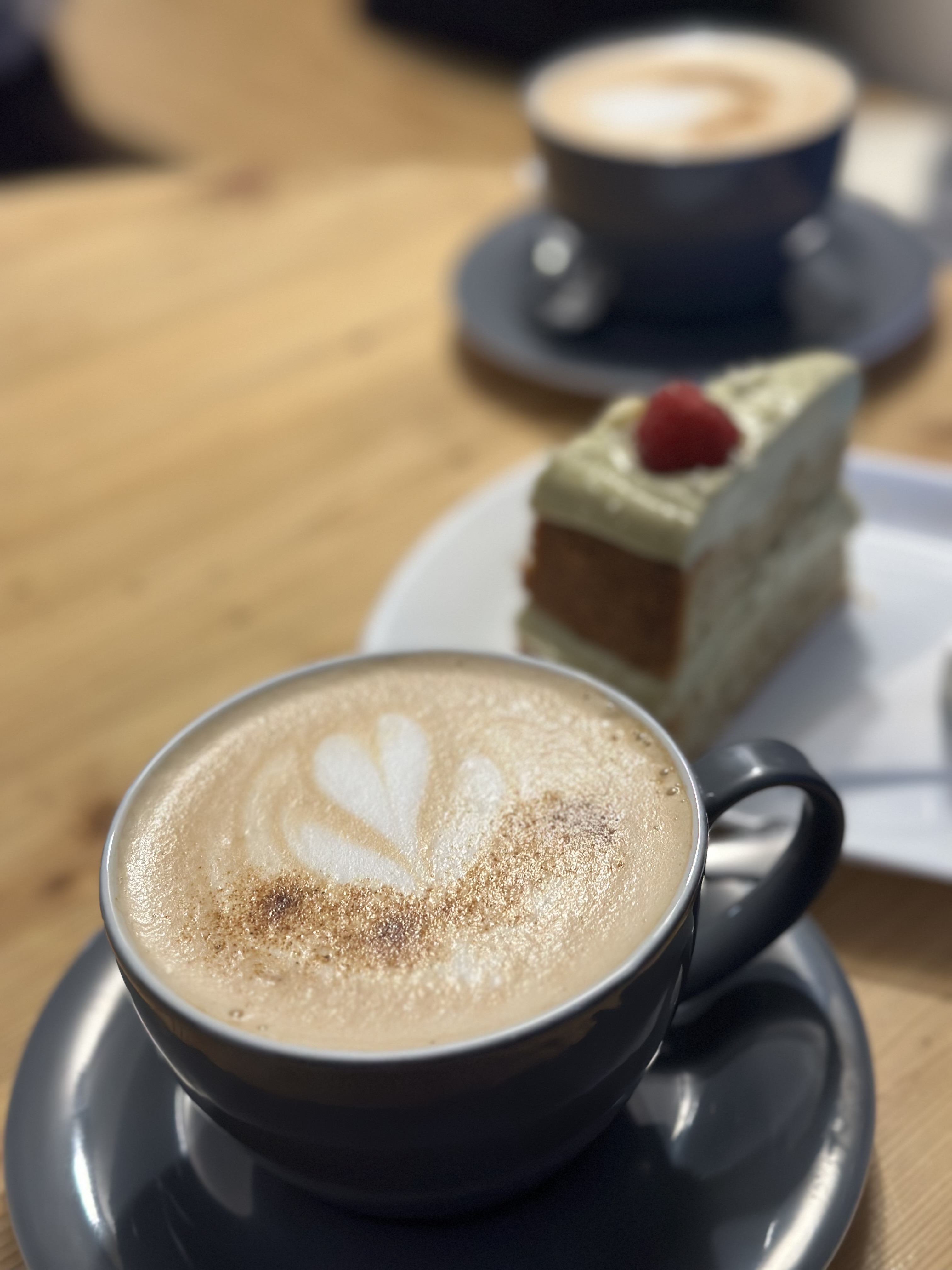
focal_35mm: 48
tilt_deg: -36.9
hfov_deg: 30.3
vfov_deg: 39.7
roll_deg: +6.4
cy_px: 635
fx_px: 1760
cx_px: 476
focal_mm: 6.86
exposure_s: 1/33
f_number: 1.78
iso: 250
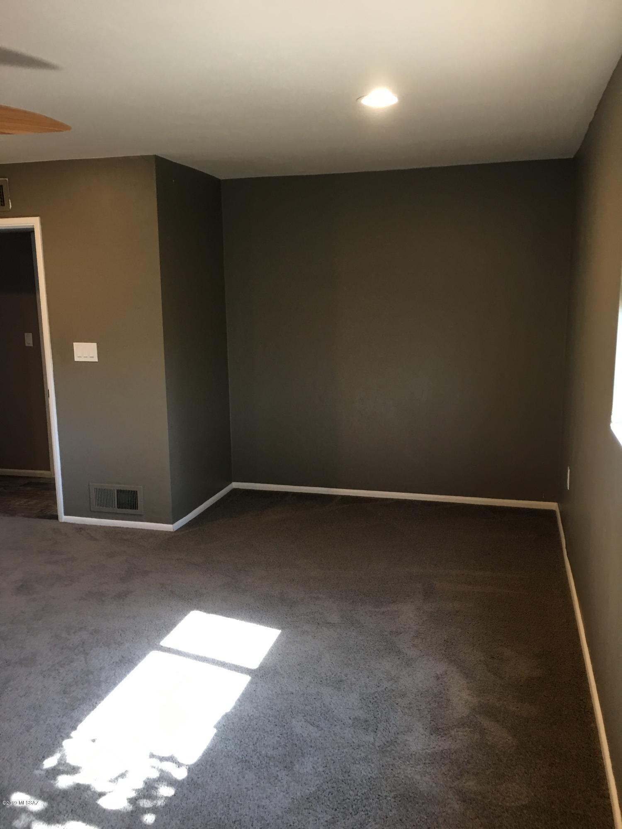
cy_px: 414
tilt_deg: -8.7
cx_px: 311
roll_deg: +1.0
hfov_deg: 48.2
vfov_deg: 61.7
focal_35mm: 29
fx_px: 695
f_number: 2.2
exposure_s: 1/15
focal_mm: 4.15
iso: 50
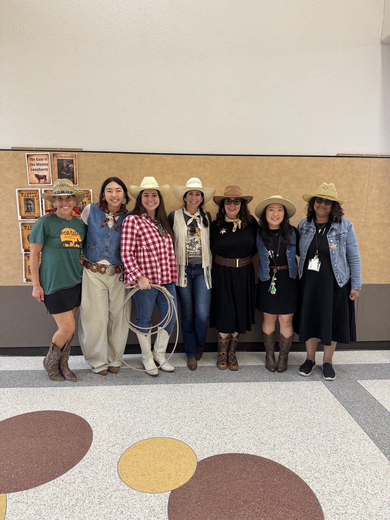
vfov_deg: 71.6
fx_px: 361
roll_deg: -0.8
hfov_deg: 56.8
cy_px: 260
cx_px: 195
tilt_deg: -11.5
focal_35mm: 24
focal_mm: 6.76
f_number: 1.78
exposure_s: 1/60
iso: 125
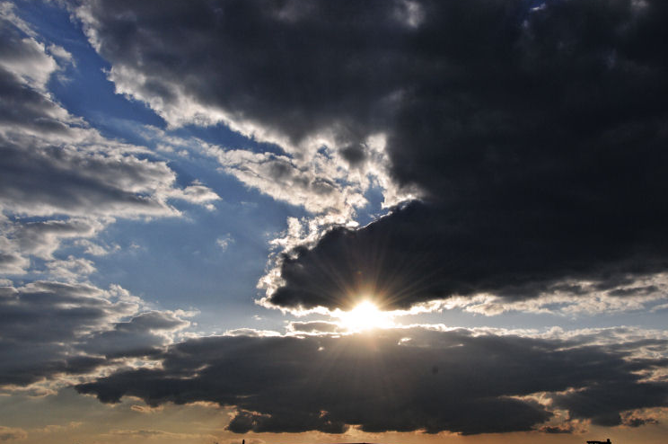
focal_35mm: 44
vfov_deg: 30.7
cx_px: 352
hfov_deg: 45.0
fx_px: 807
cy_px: 218
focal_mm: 27
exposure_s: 1/2000
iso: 400
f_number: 14
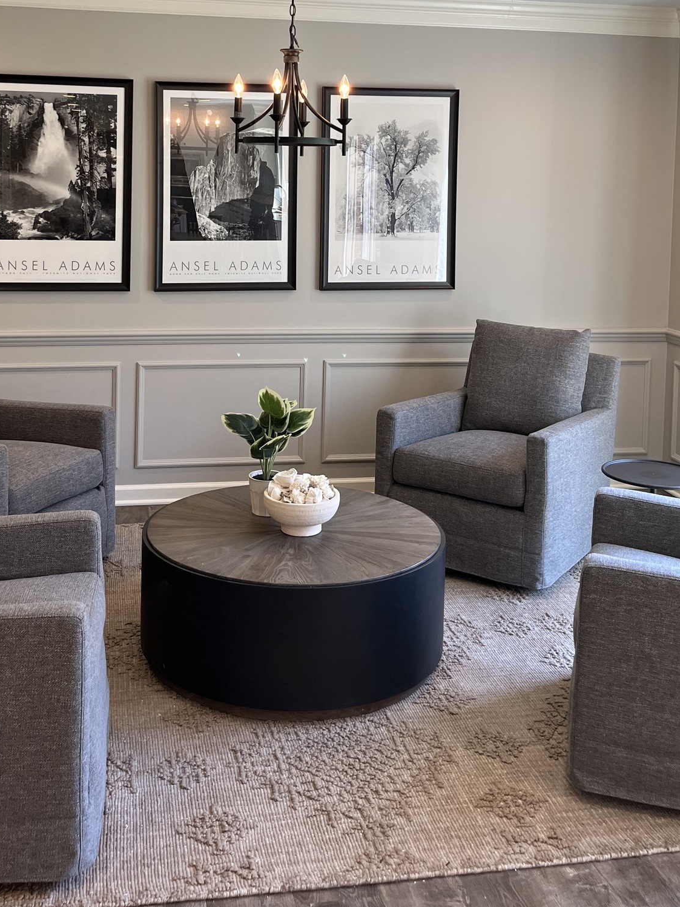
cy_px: 233
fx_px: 1048
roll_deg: +1.0
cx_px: 283
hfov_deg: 35.9
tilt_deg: -1.5
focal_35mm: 40
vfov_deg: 45.3
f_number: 1.6
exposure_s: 1/120
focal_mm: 5.1
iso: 100
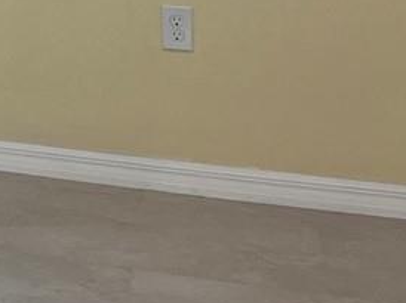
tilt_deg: +1.0
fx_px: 1781
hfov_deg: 10.3
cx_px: -719
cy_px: -350
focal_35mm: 152
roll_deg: -0.4
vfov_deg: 9.0
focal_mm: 5.1
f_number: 1.6
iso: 64
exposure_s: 1/120
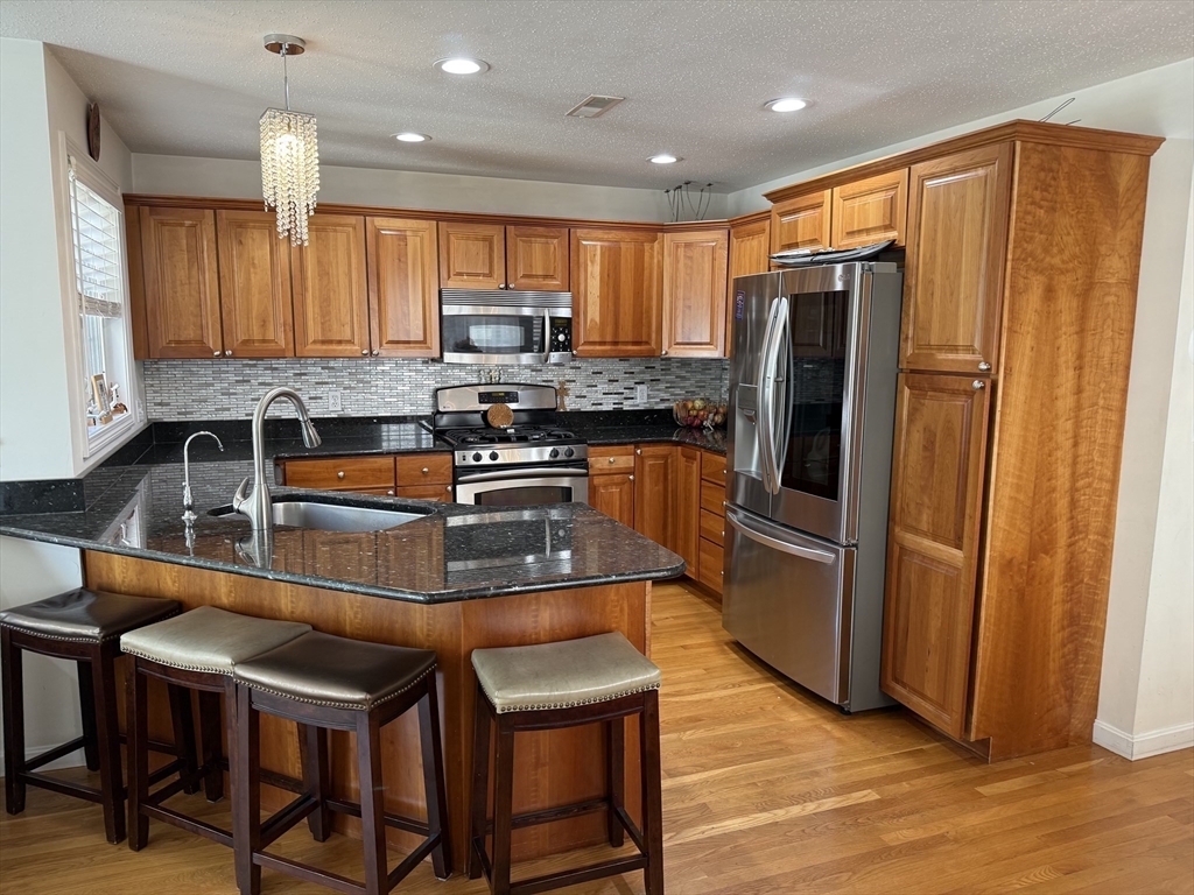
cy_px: 448
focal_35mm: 24
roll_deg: -0.4
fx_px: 828
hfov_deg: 71.6
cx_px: 597
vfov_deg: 56.8
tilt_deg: -7.2
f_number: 1.78
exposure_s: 1/60
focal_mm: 6.76
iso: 160
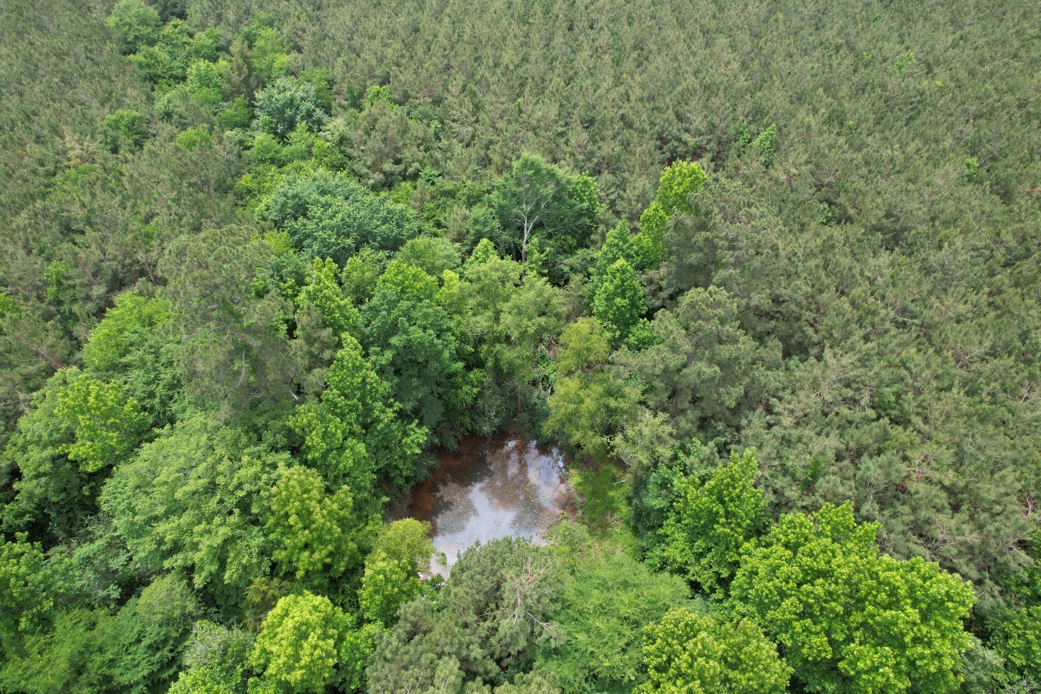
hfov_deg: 78.6
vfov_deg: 57.2
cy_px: 347
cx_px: 520
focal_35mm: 22
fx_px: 636
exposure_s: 1/500
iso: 100
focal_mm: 8.38
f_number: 2.8
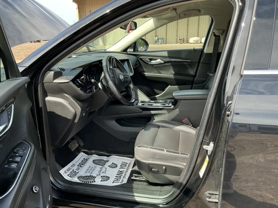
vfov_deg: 49.7
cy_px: 104
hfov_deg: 63.4
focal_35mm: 28
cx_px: 139
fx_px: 225
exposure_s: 1/215
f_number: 1.8
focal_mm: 3
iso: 20
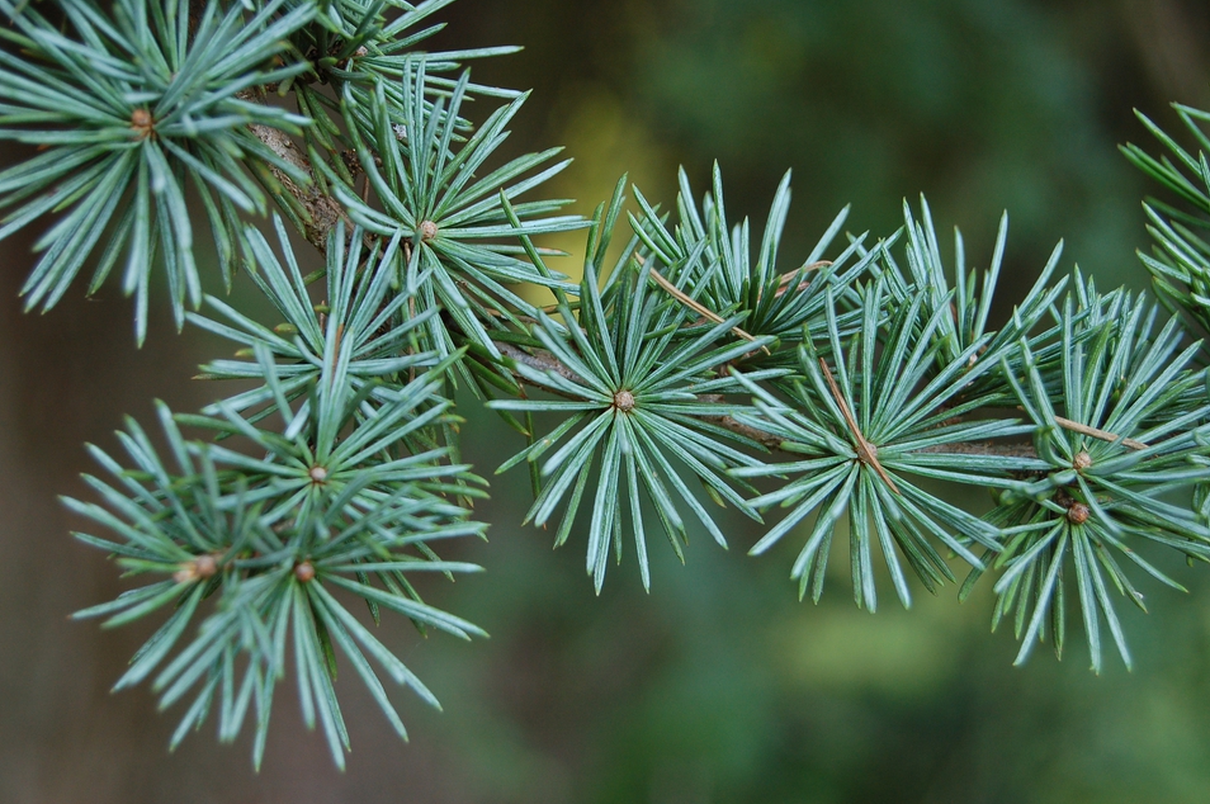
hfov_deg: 23.0
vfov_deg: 15.4
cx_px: 604
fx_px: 2973
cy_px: 392
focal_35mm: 89
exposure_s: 1/125
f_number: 5.6
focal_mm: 55
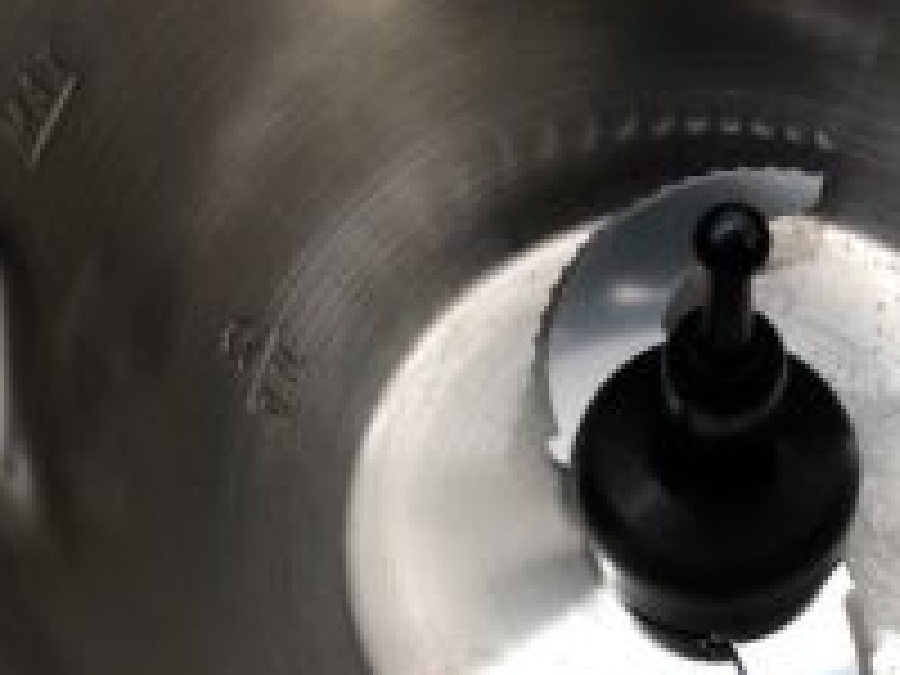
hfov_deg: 37.4
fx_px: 1274
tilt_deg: -61.9
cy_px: 394
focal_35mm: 49
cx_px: 729
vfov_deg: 29.6
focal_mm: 4
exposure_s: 1/50
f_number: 1.8
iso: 25
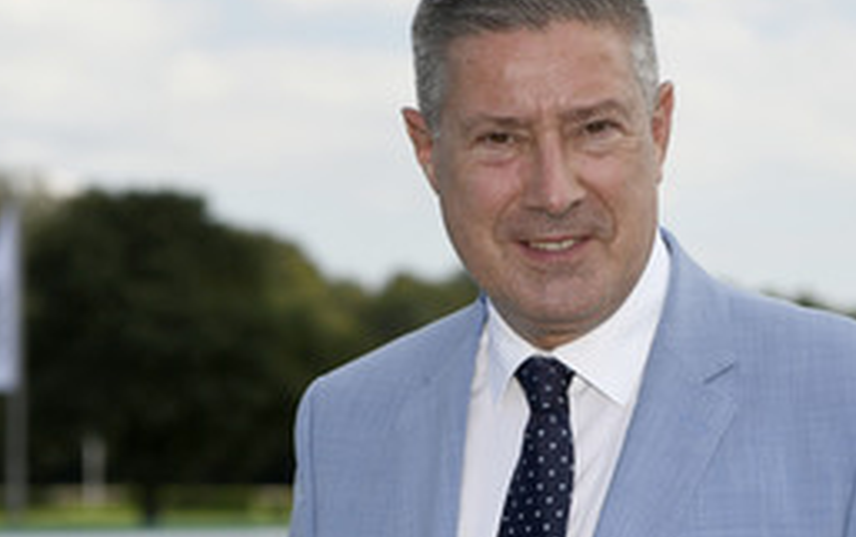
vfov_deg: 10.5
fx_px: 2918
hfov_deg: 16.7
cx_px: 445
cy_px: 397
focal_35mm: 125
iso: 640
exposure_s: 1/8000
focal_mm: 70
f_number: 4
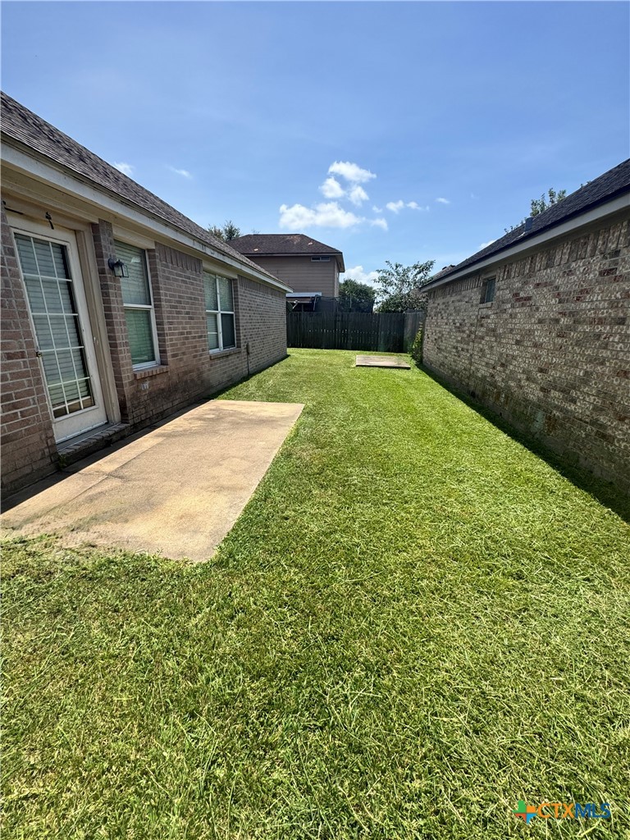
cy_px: 420
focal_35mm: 14
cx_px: 315
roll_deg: +0.1
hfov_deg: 85.7
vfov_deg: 102.1
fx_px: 340
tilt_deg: -15.9
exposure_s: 1/1748
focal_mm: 2.22
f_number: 2.2
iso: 40
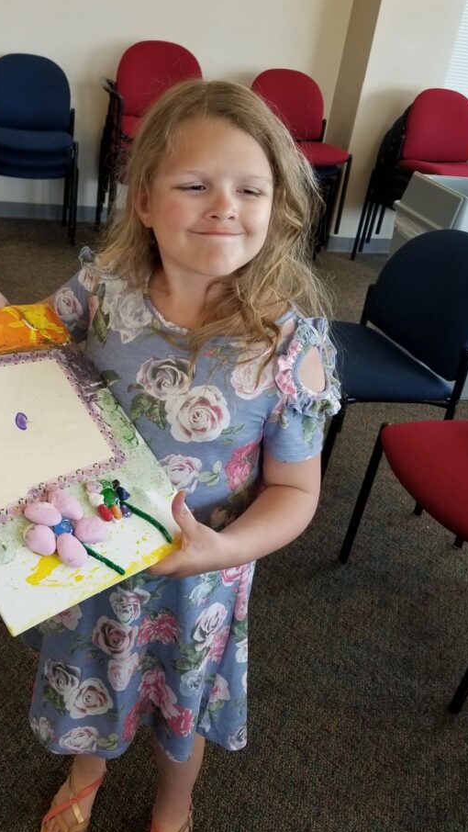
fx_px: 706
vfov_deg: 61.0
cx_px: 150
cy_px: 423
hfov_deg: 36.3
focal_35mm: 32
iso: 80
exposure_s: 1/60
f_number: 1.7
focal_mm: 4.25
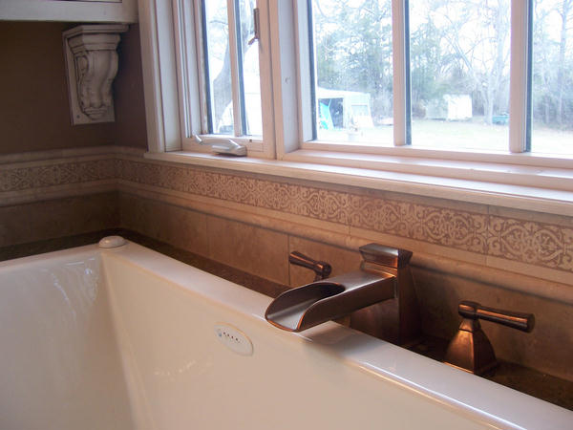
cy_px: 215
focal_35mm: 36
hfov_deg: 51.4
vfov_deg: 39.7
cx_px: 286
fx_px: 596
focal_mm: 6.2
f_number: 2.8
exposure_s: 1/30
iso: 125
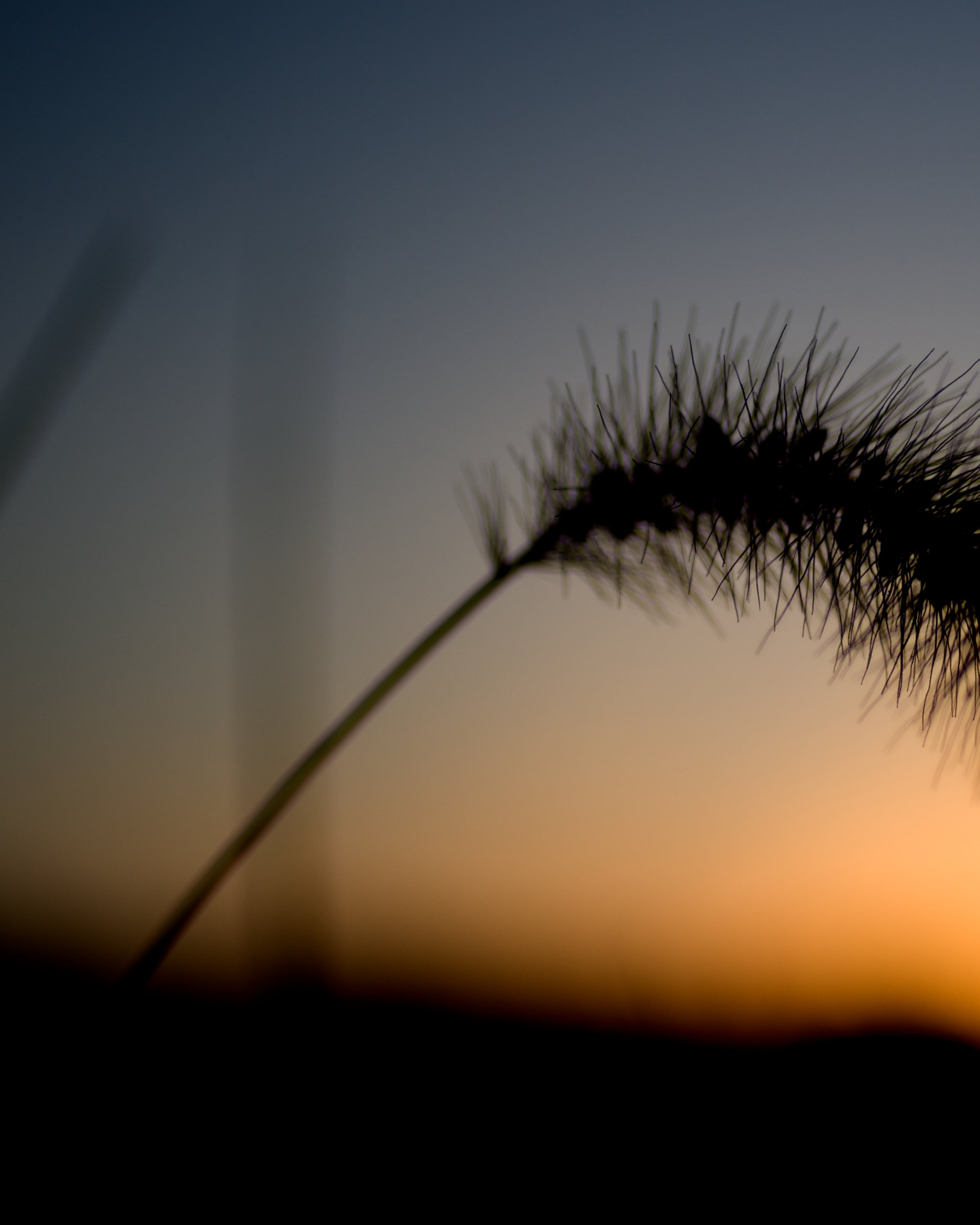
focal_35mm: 60
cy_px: 614
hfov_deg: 24.6
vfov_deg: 31.5
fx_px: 2175
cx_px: 902
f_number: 2
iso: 100
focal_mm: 28
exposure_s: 1/2000
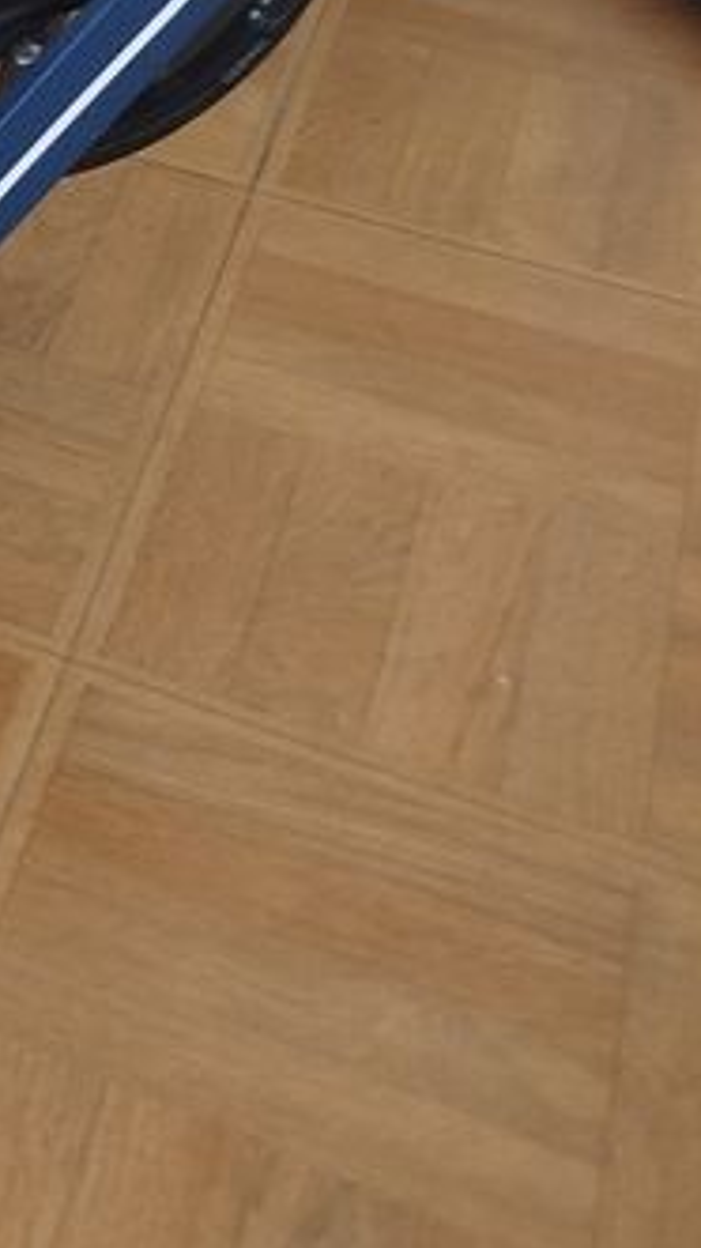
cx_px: -1021
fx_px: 2613
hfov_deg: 12.0
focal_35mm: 79
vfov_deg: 25.9
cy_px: 106
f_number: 1.7
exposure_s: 1/33
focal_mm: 5.31
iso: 640
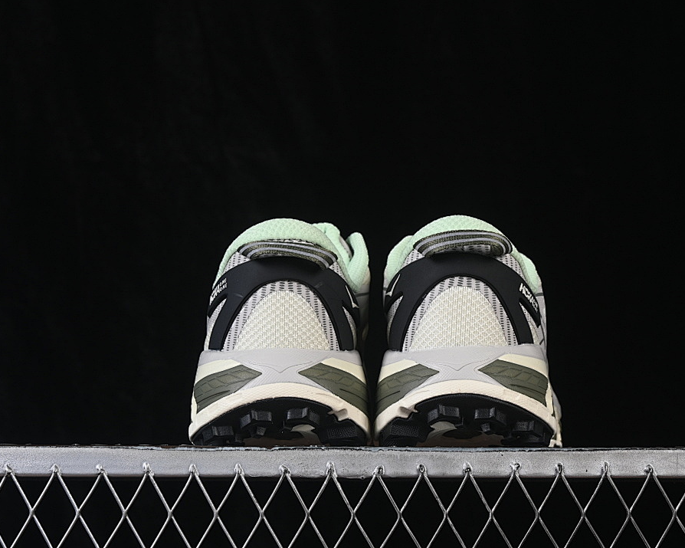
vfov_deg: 18.1
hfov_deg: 22.5
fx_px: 1723
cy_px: 273
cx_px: 372
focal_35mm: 85
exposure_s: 1/80
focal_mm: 50
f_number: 8
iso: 160
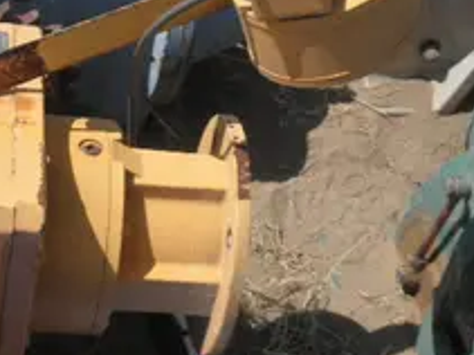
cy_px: 195
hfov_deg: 17.3
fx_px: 1533
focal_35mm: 112
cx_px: 45
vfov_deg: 13.2
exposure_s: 1/100
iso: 64
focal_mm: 10.5
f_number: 10.7
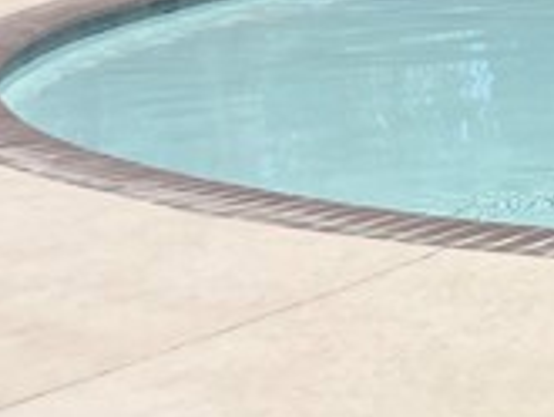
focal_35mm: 161
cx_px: 1340
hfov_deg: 10.5
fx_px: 2579
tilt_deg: -2.1
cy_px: -239
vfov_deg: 9.0
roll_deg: +0.2
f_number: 1.6
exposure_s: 1/7353
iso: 50
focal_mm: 5.1
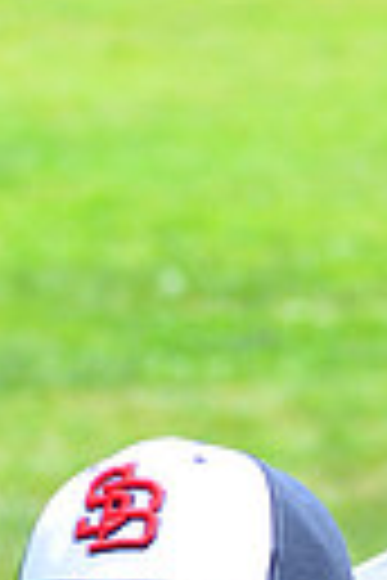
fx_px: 7997
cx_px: 290
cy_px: 1057
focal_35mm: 496
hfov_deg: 2.8
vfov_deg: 4.1
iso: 200
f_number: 8
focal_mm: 110
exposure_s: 1/200
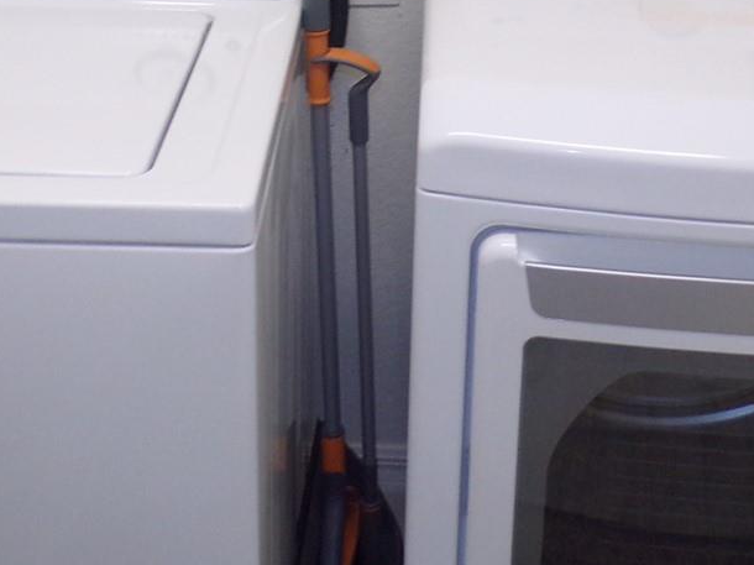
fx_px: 1372
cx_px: 370
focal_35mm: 63
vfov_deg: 21.9
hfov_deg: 30.7
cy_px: -68
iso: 200
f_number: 3
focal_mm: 4.3
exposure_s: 1/34
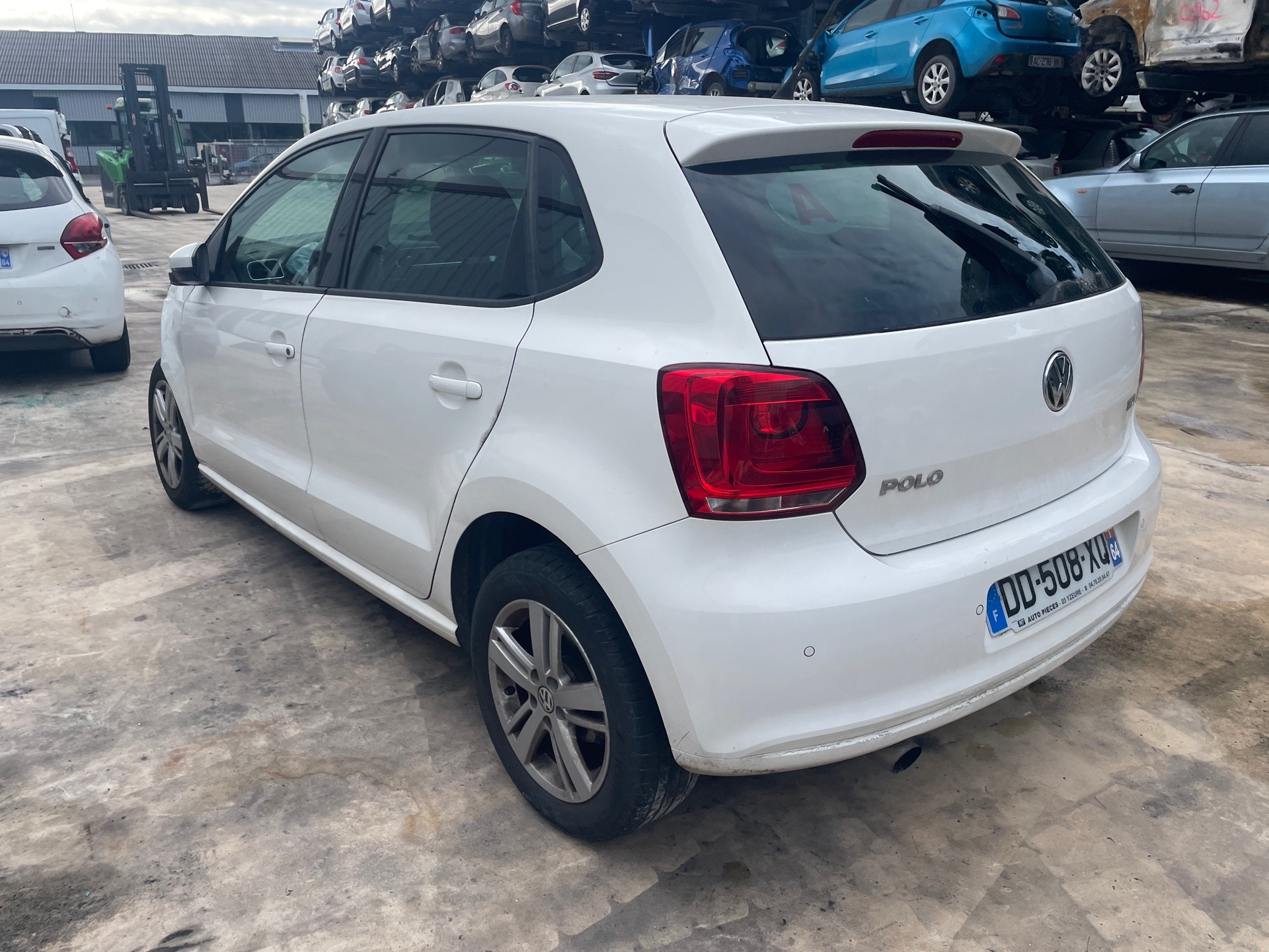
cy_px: 476
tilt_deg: -16.9
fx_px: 953
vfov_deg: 53.1
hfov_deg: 67.3
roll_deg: +1.8
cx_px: 634
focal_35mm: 26
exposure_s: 1/1103
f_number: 1.6
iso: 32
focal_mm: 4.2
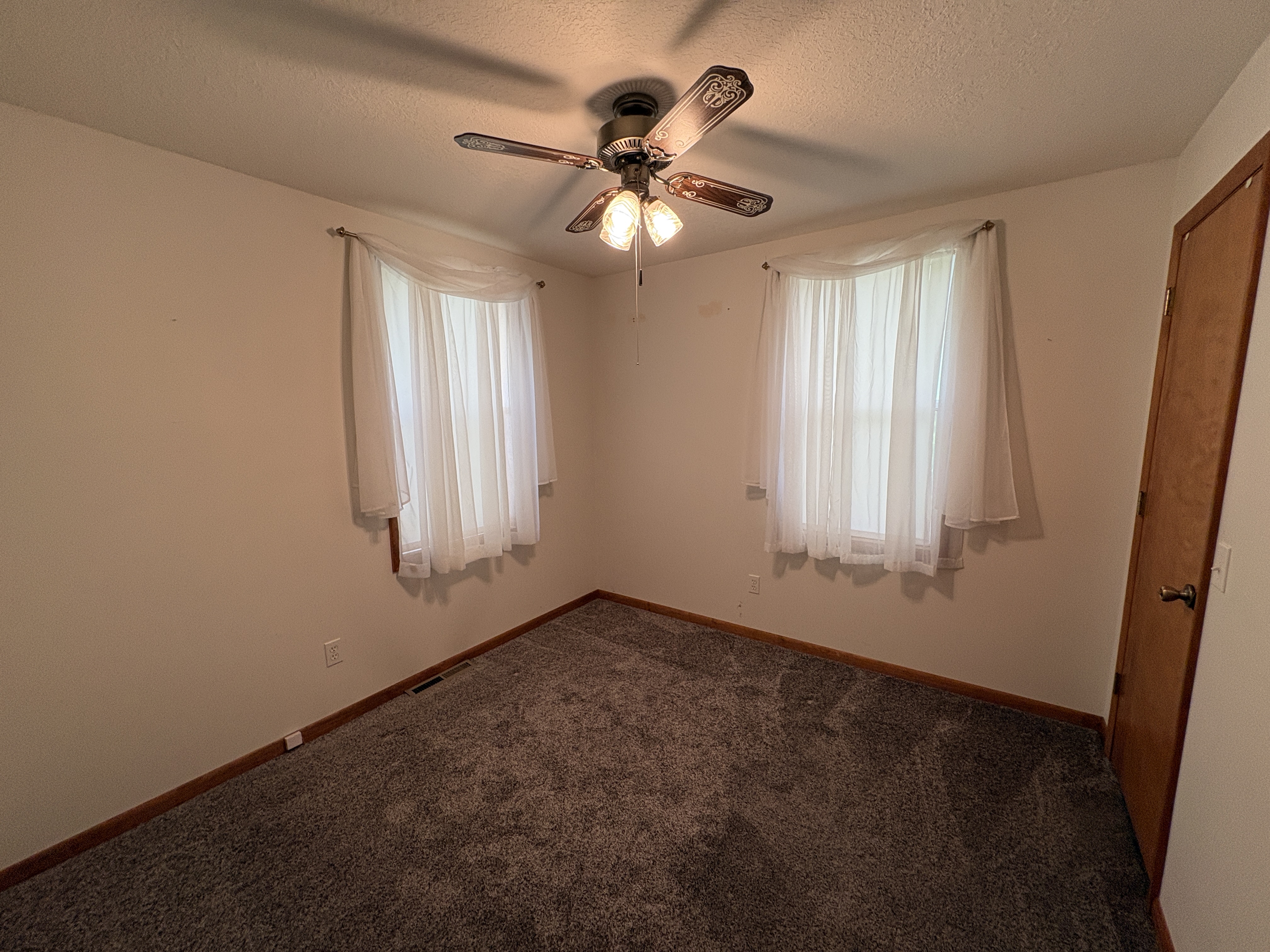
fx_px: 514
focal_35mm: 14
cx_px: 635
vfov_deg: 85.7
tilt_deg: -8.1
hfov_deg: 102.1
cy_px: 476
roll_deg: +1.2
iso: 160
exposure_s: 1/120
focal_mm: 2.22
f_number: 2.2
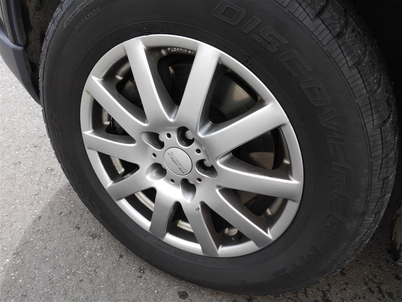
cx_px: 201
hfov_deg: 59.9
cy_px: 151
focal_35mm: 30
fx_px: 349
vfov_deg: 46.8
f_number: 5
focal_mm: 15
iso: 160
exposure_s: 1/200
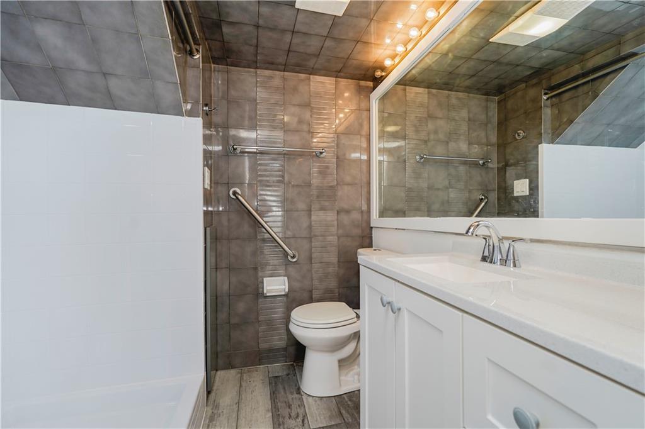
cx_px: 322
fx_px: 287
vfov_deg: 73.7
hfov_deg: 96.8
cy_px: 214
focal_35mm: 16
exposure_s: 1/50
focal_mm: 16
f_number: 5
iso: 100
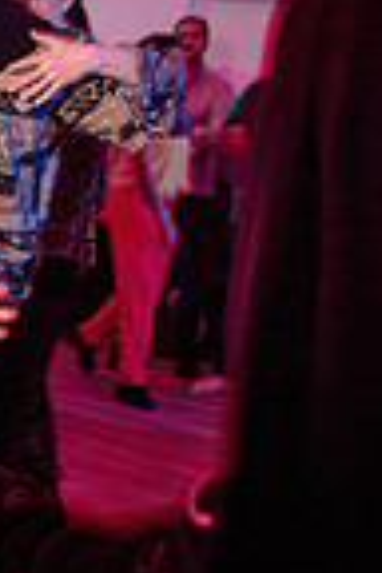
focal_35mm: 97
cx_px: -84
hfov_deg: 13.7
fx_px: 1544
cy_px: 249
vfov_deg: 21.0
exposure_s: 1/50
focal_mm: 24
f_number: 3.5
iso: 800
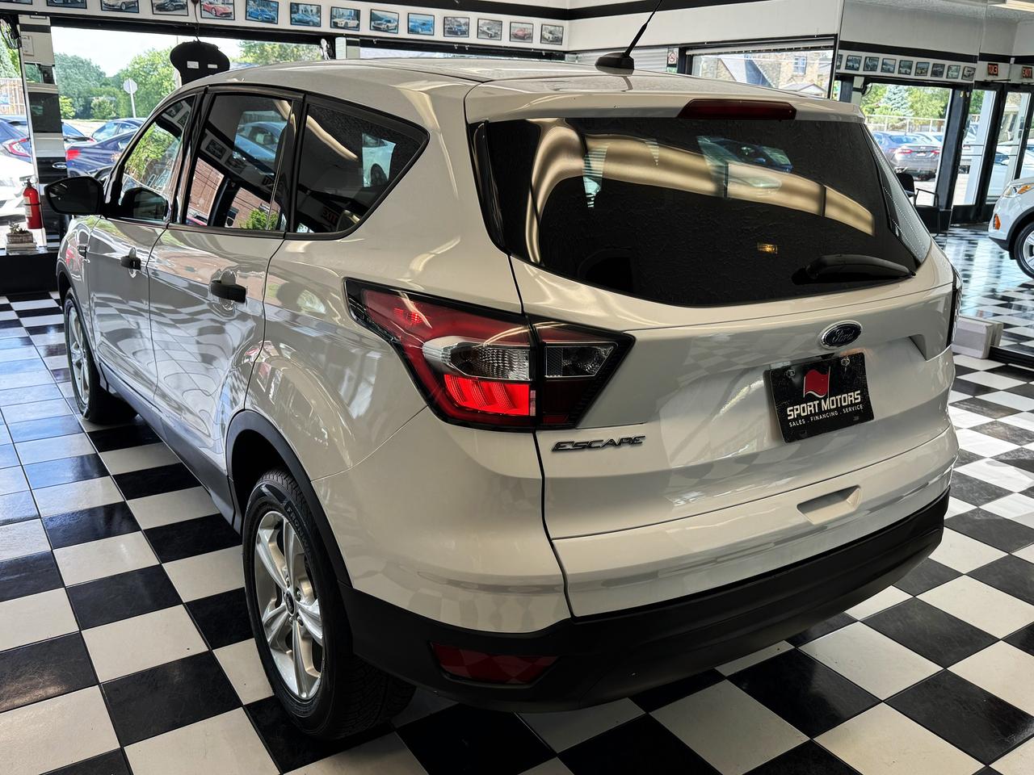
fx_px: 896
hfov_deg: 60.0
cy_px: 388
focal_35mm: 30
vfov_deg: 46.8
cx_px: 517
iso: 64
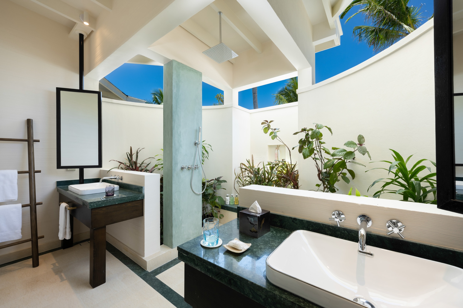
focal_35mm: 14
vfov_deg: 81.2
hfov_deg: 104.3
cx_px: 232
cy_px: 154
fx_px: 180
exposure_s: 1/6
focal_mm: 14
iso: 100
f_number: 10
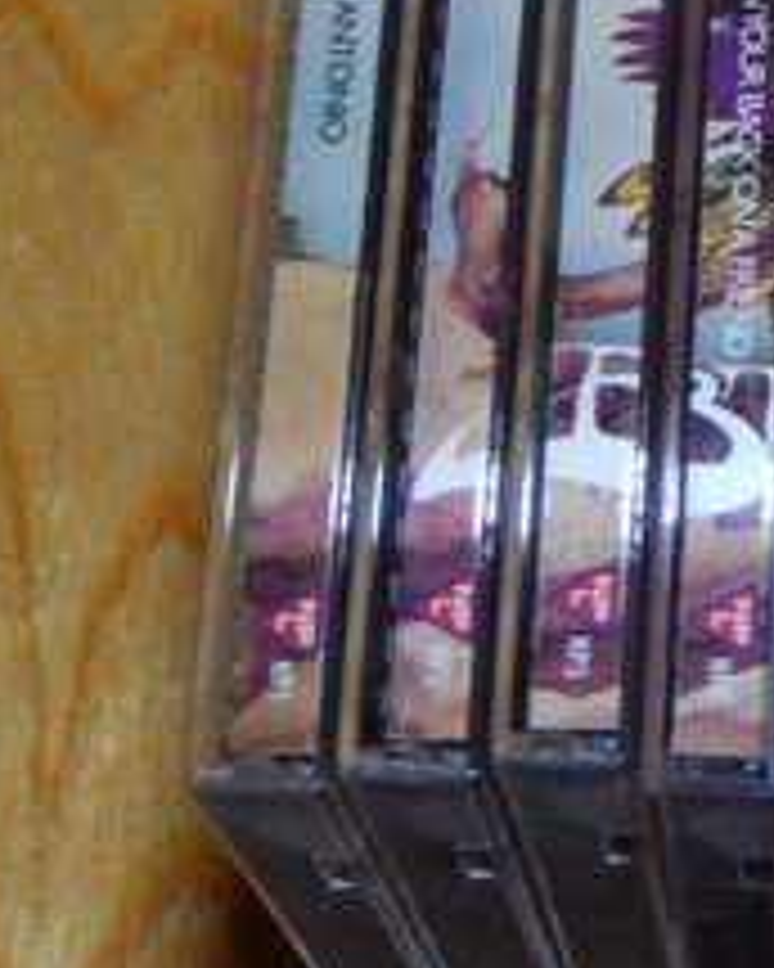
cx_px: 1080
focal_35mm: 139
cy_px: 18
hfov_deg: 10.8
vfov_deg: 13.7
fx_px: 3980
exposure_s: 1/8
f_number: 4.5
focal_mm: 9.2
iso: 400
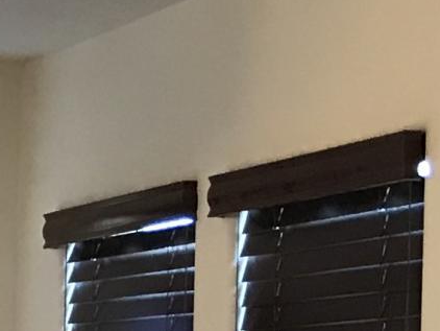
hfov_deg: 8.7
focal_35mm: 199
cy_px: 484
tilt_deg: -0.7
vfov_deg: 7.4
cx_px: -730
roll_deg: -0.9
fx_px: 2531
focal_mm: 3.99
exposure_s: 1/15
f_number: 1.8
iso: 50
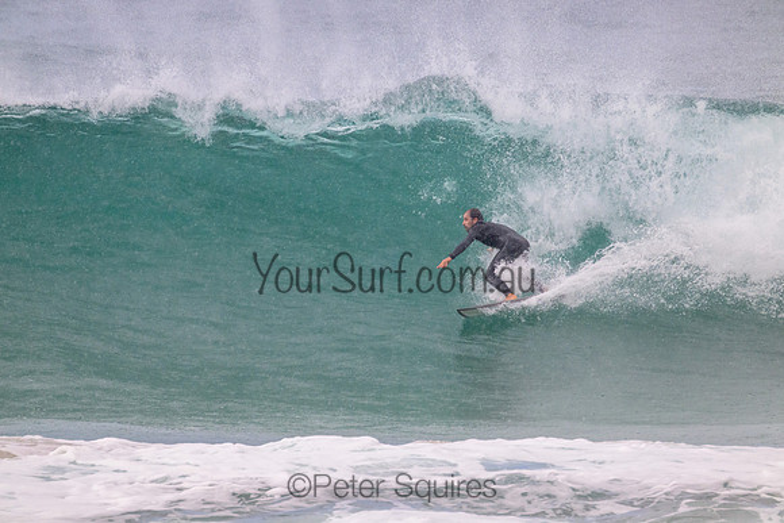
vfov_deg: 1.7
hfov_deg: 2.6
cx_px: 392
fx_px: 17425
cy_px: 262
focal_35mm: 800
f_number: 11
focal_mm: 800
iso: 2000
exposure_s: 1/2000
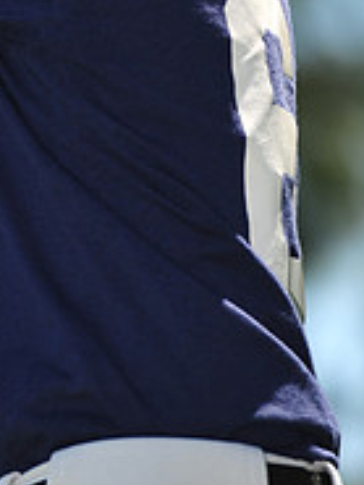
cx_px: -37
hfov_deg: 2.5
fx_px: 8445
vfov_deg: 3.3
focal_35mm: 603
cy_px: -142
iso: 200
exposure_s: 1/800
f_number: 4
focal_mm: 200
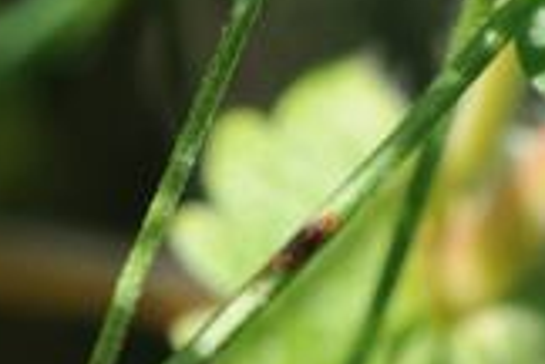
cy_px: 674
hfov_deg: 2.2
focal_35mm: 936
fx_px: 14168
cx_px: -318
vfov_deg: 1.5
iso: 250
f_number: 10
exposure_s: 1/200
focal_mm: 105
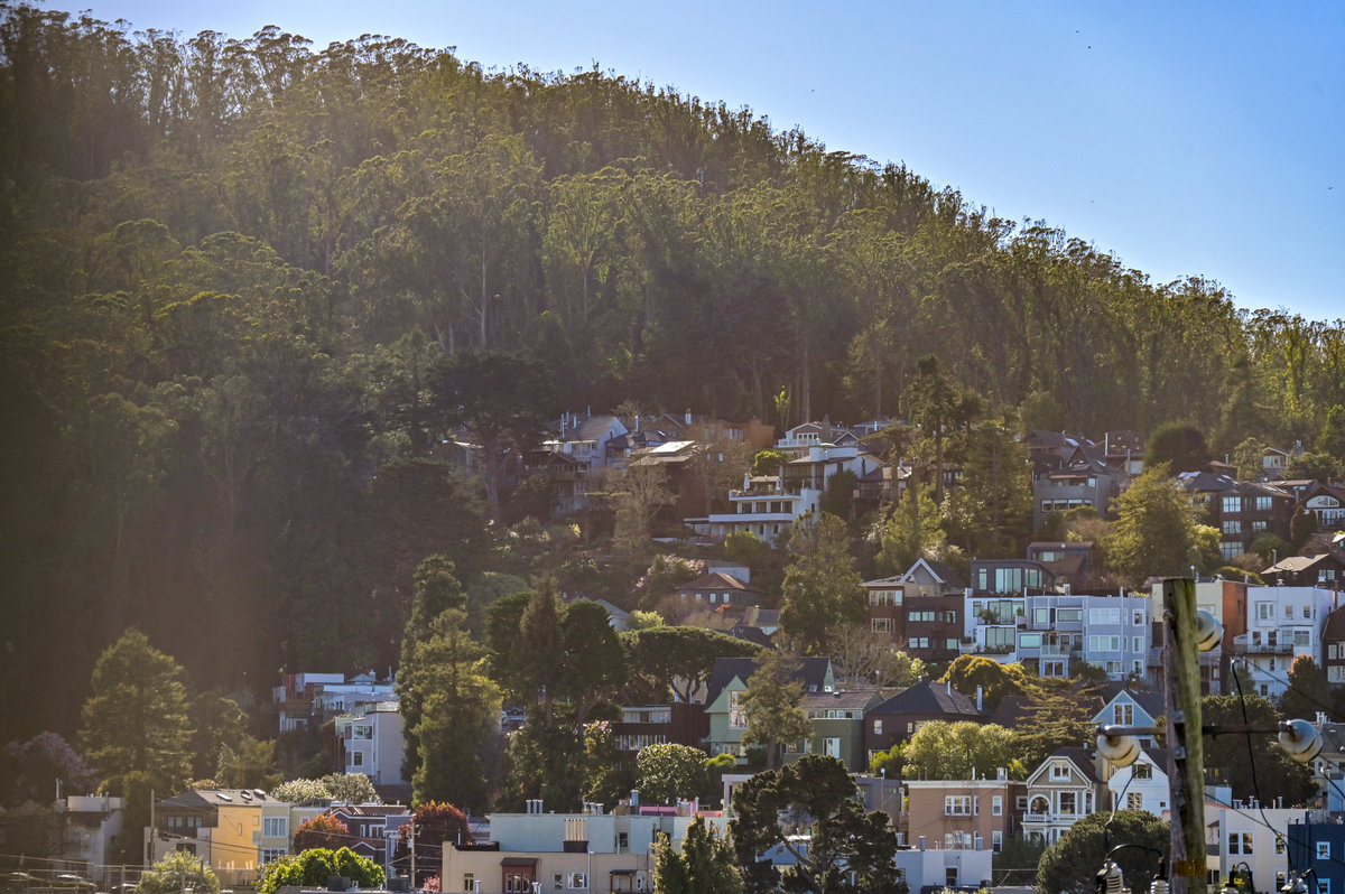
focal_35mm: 135
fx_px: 5039
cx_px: 672
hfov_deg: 15.2
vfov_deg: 10.1
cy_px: 447
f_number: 6.3
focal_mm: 135
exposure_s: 1/2500
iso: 400
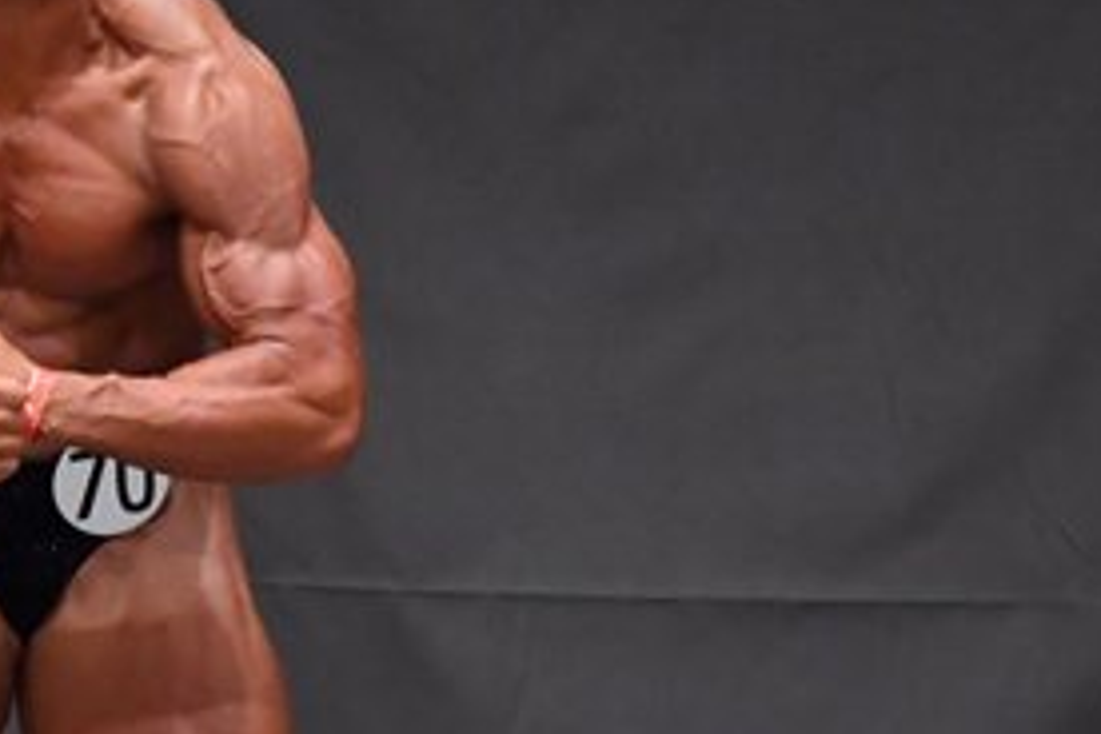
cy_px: 558
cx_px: -42
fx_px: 21896
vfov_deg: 1.9
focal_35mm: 716
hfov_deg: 2.9
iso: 6400
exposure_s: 1/400
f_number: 5.6
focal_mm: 170
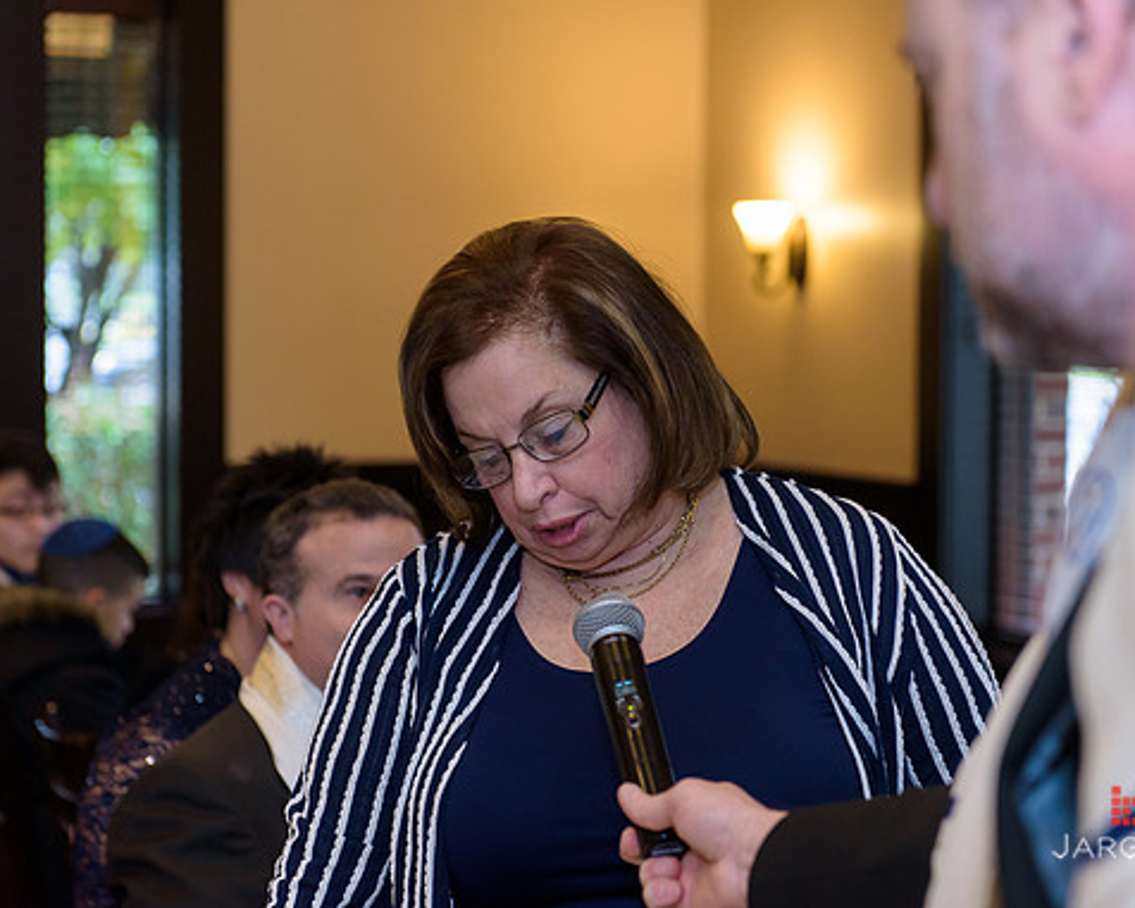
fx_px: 2688
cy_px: 449
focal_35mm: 80
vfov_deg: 19.2
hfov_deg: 23.8
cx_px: 589
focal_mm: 70
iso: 1250
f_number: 3.2
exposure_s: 1/125
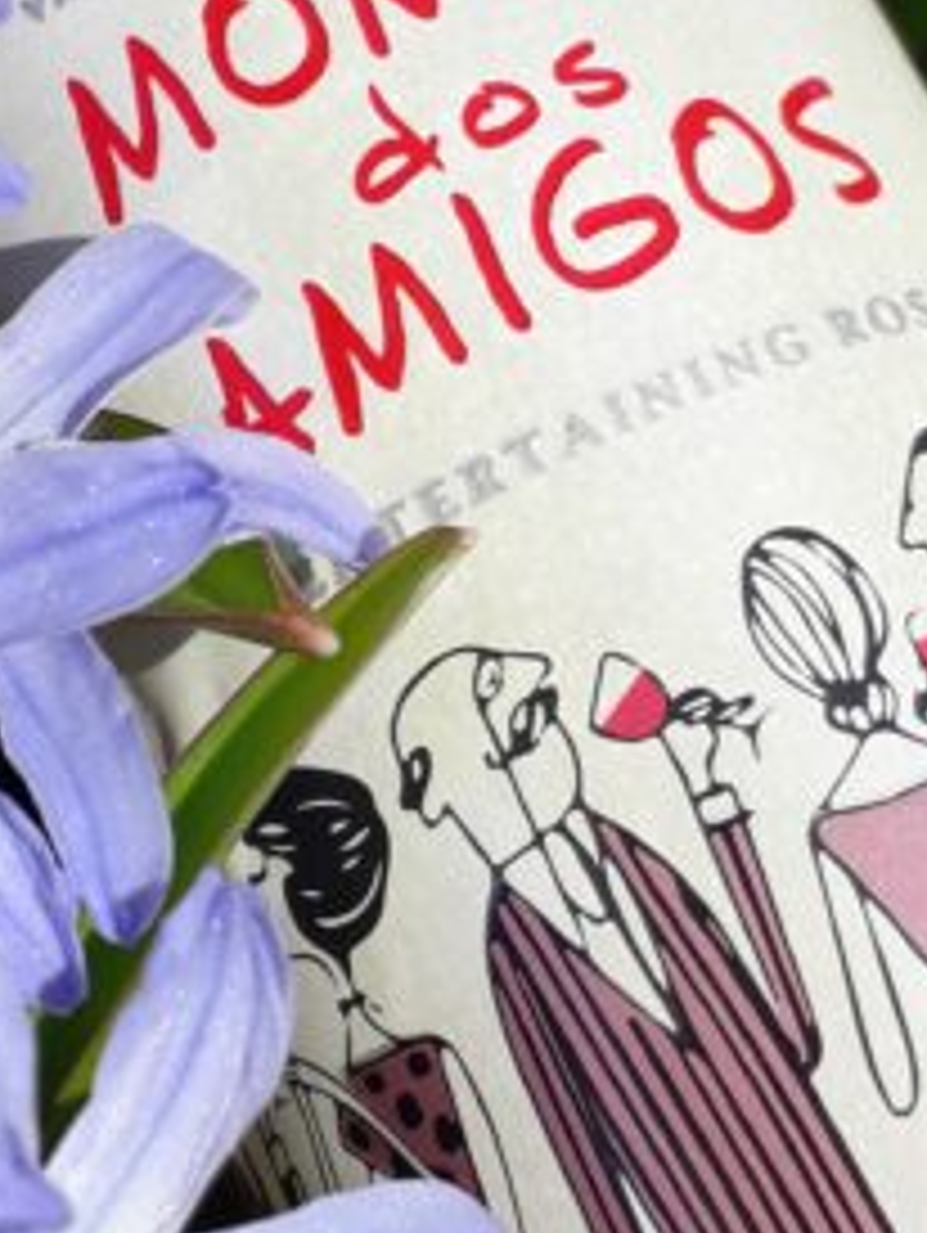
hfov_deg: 17.8
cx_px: 459
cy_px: 403
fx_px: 2959
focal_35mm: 83
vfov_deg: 23.4
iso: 40
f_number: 1.9
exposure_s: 1/1961
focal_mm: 3.6
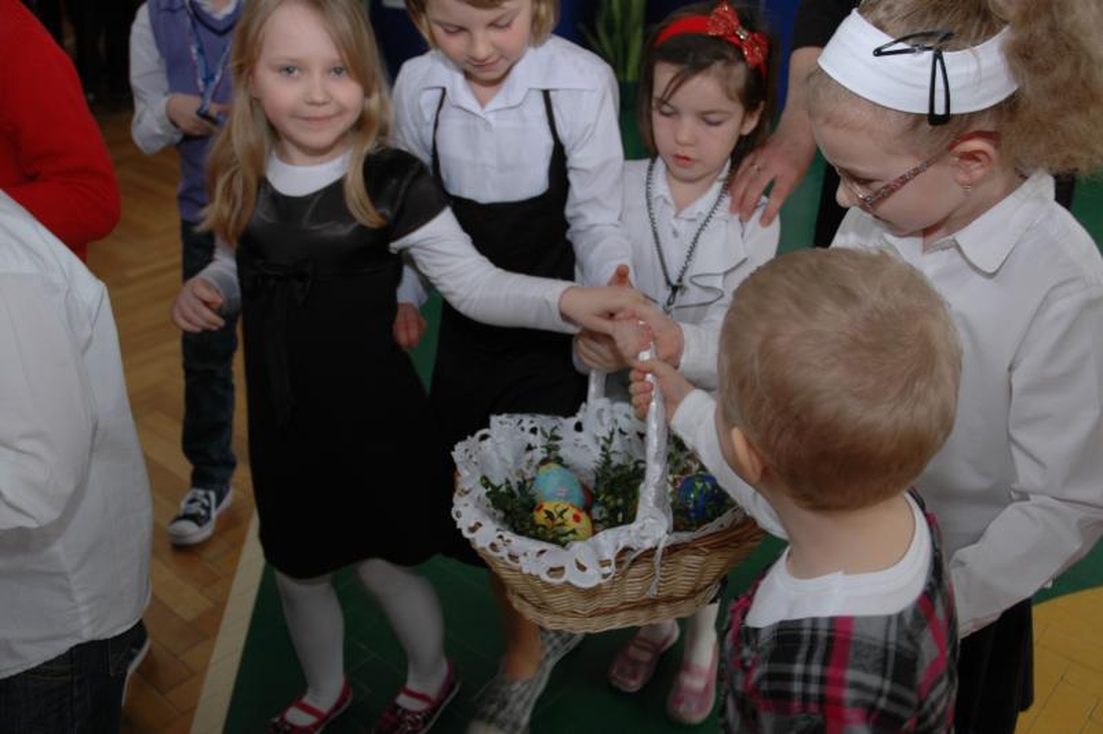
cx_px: 552
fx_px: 1102
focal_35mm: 36
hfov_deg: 53.2
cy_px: 367
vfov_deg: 36.8
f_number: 4
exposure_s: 1/60
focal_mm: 24
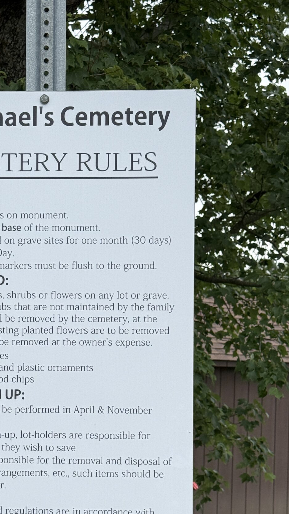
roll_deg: -1.4
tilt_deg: +0.2
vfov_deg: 26.3
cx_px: 50
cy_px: 371
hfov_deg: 15.0
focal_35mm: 80
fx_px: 1090
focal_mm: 6.76
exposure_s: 1/2865
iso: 64
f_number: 1.78
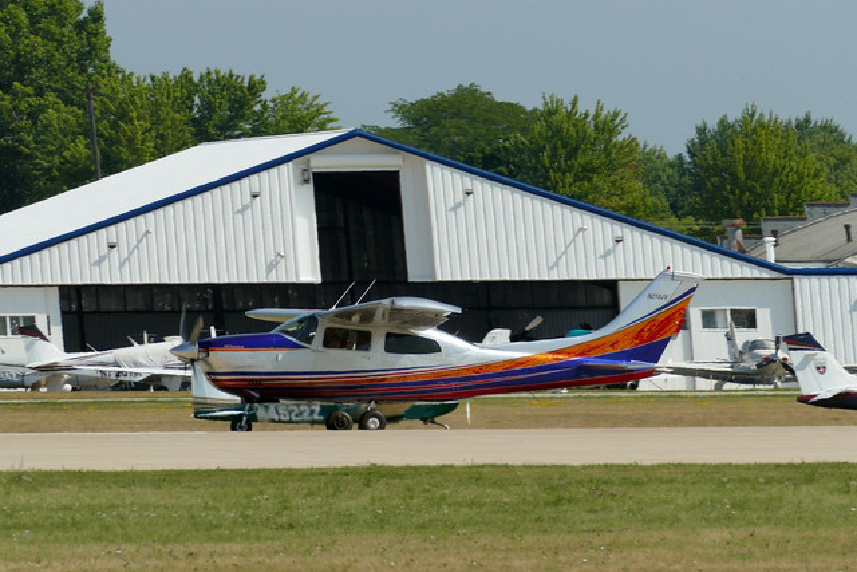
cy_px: 286
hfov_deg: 3.7
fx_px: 13309
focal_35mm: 559
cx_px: 428
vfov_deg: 2.5
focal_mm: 146
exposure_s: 1/800
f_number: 5.6
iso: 125
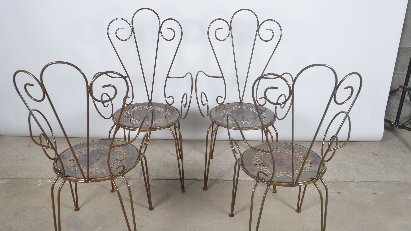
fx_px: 414
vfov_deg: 31.1
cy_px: 133
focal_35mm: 38
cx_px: 207
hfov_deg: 52.8
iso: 100
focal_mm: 24
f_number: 11
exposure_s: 1/125
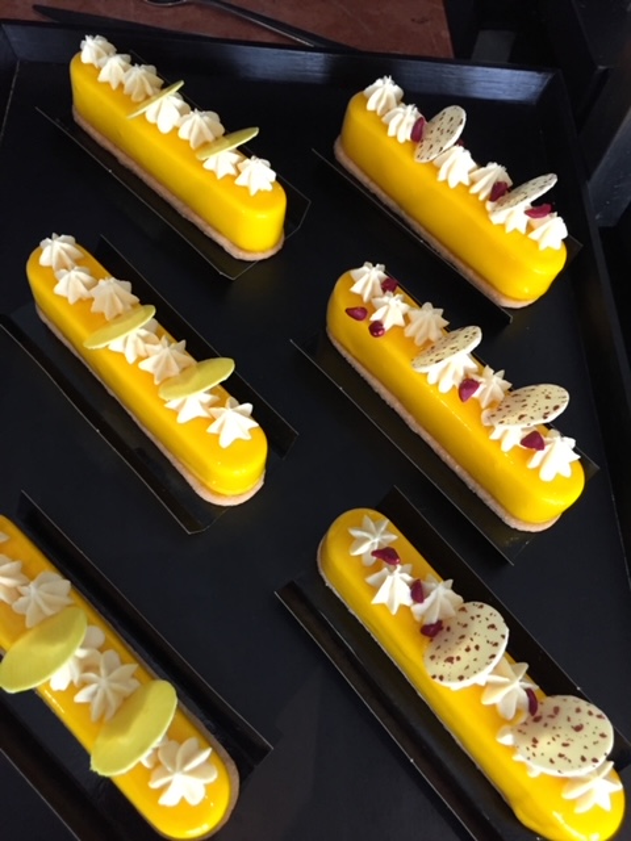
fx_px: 705
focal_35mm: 29
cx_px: 316
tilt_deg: -64.0
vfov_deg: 61.7
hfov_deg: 48.2
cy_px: 420
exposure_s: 1/25
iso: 250
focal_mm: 4.15
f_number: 2.2
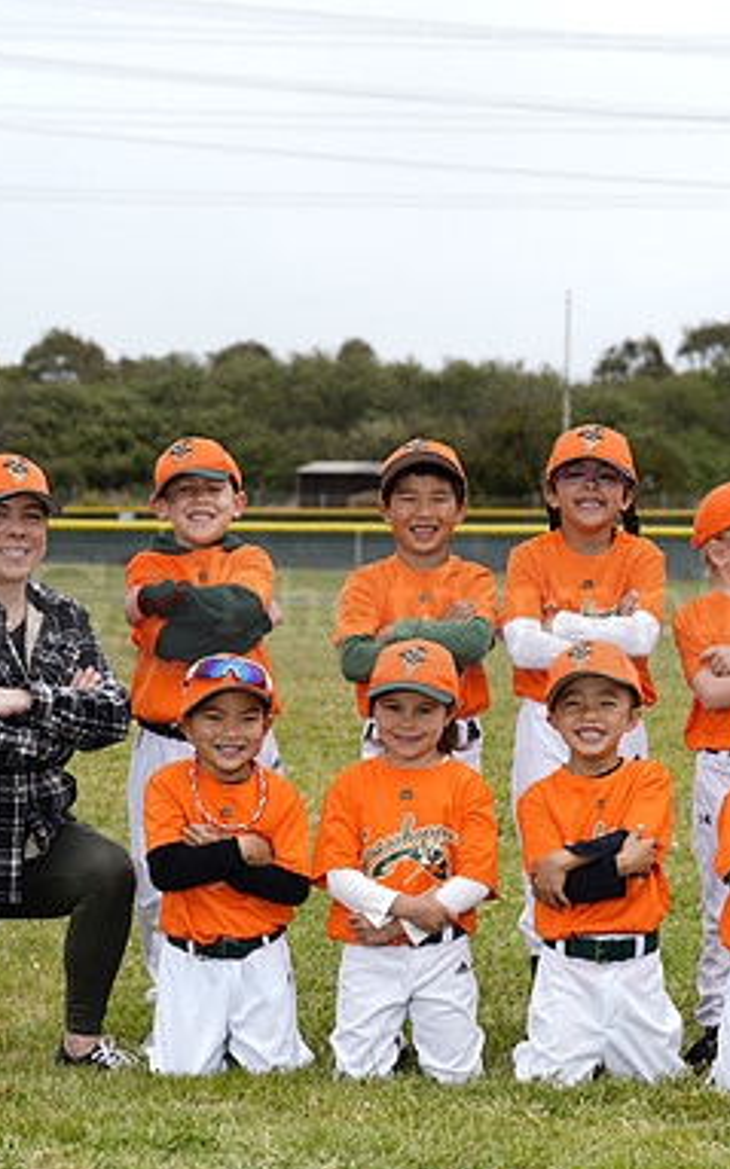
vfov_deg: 15.4
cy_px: 584
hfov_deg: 9.6
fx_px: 4334
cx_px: 425
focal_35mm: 136
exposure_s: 1/250
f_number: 5.6
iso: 50
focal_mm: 88
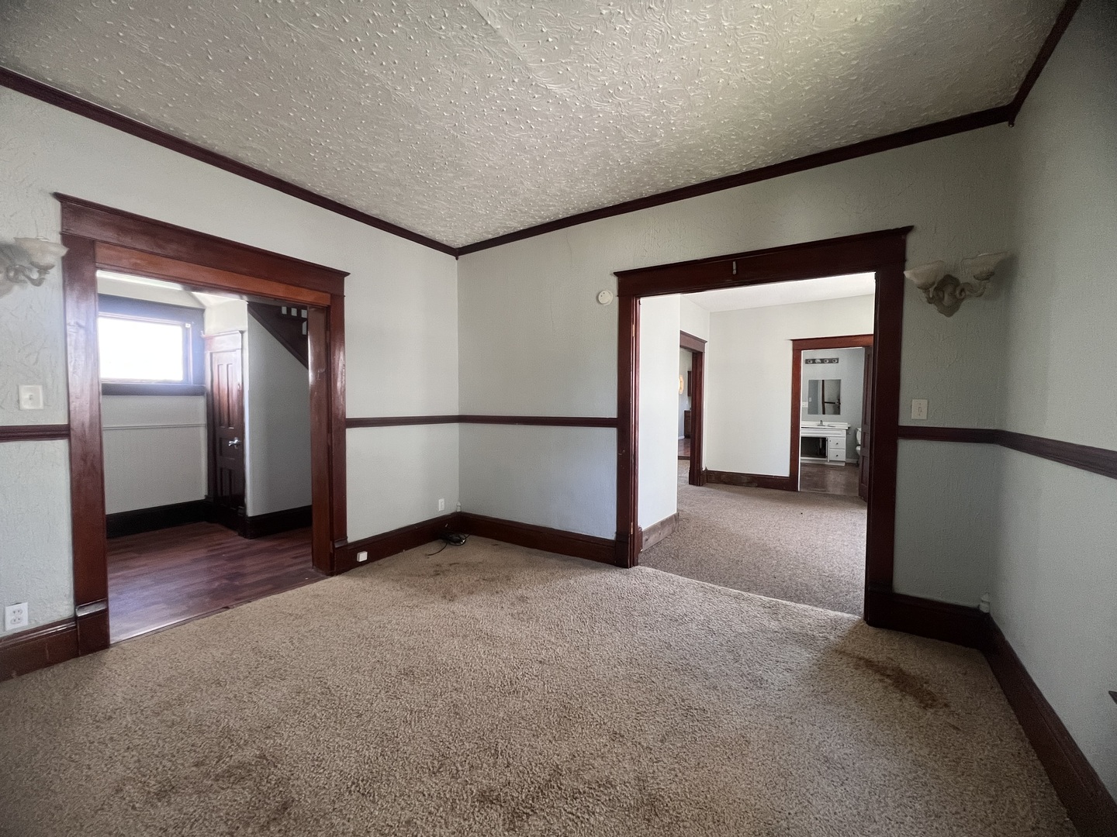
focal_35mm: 13
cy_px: 418
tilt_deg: -2.9
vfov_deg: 89.9
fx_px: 419
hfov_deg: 106.2
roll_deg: -0.8
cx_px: 558
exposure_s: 1/72
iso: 250
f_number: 1.8
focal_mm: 1.57
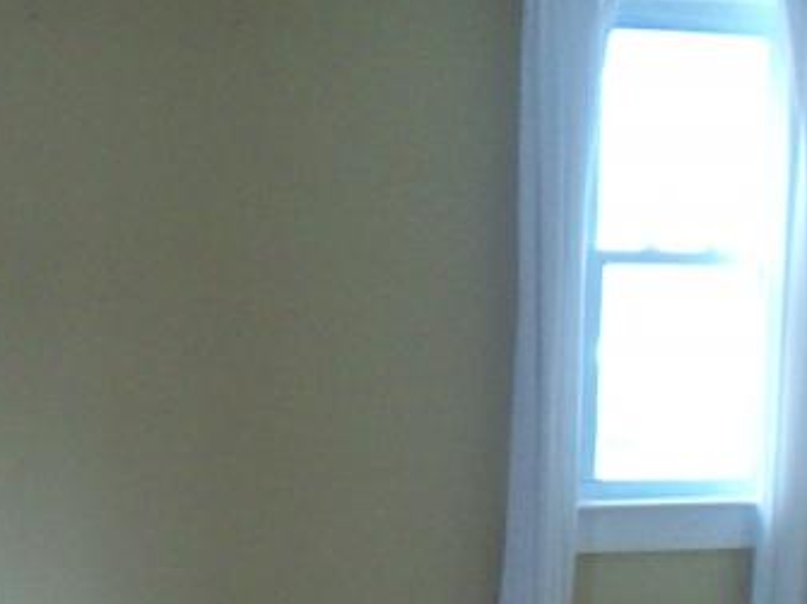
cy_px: 605
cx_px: 255
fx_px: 2633
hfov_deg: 17.4
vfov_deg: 12.9
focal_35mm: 113
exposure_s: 1/8.2
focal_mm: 6.2
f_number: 2.8
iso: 160
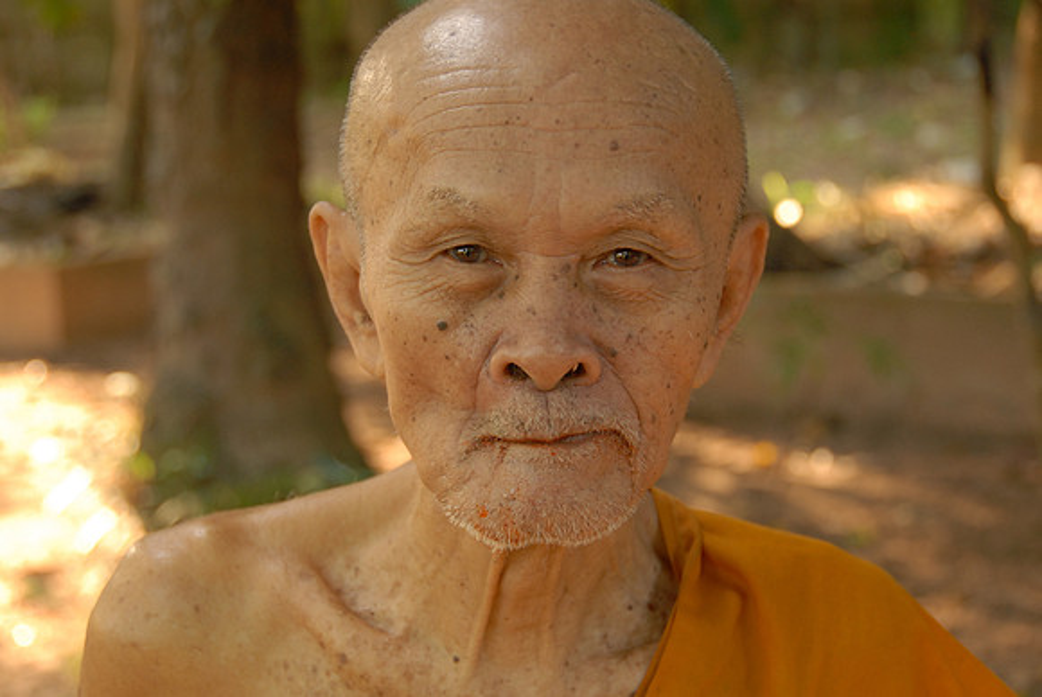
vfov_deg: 16.3
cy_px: 348
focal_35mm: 84
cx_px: 521
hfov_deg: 24.2
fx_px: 2434
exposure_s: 1/20
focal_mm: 56
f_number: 4.8
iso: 400
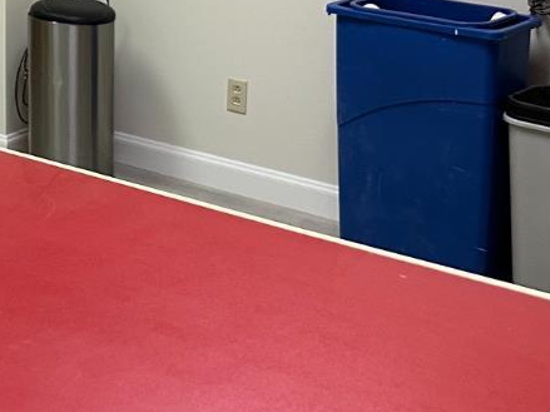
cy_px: -72
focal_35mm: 82
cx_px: -127
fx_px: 1303
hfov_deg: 21.9
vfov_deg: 17.2
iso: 320
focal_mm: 6.86
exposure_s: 1/60
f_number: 1.78
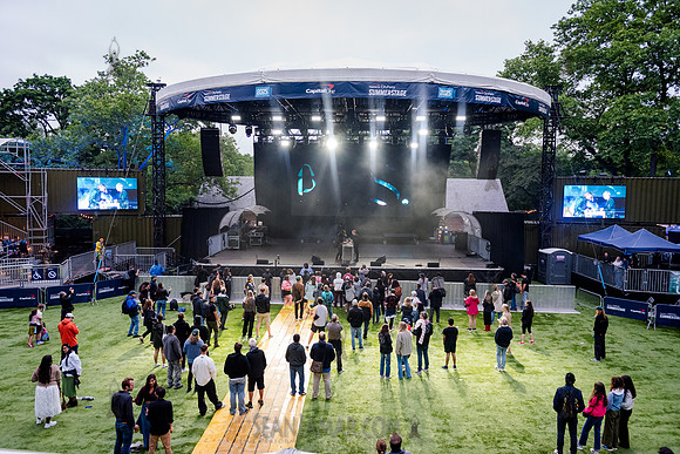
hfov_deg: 65.4
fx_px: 529
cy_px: 227
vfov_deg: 46.4
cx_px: 340
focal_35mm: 28
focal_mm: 28
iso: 4000
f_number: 3.2
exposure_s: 1/200
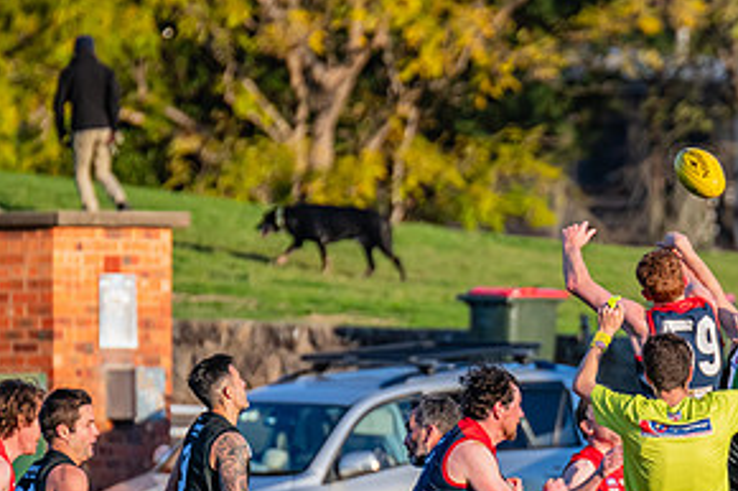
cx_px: 685
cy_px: 457
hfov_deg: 2.6
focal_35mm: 800
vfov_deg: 1.7
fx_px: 16390
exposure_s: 1/1600
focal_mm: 380
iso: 800
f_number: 6.3
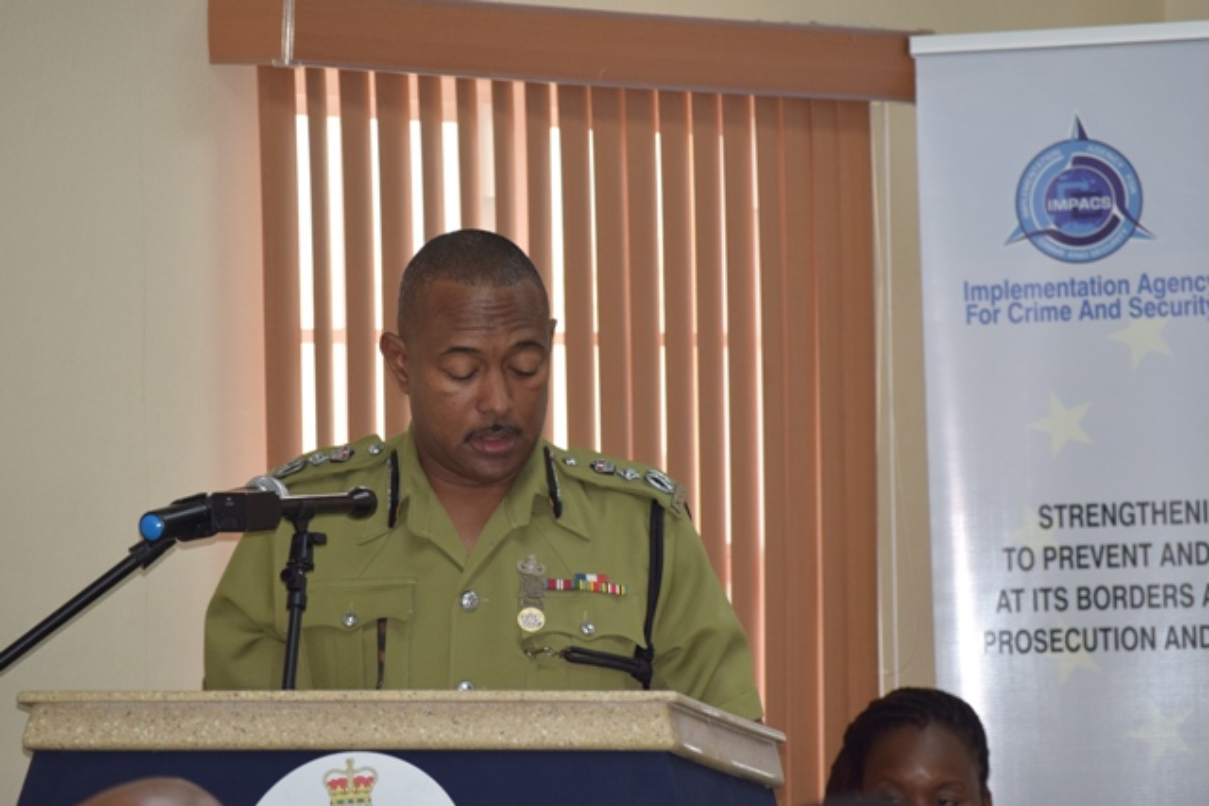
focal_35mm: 248
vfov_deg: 5.6
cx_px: 604
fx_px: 8313
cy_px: 403
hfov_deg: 8.3
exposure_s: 1/125
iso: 800
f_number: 5.6
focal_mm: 165
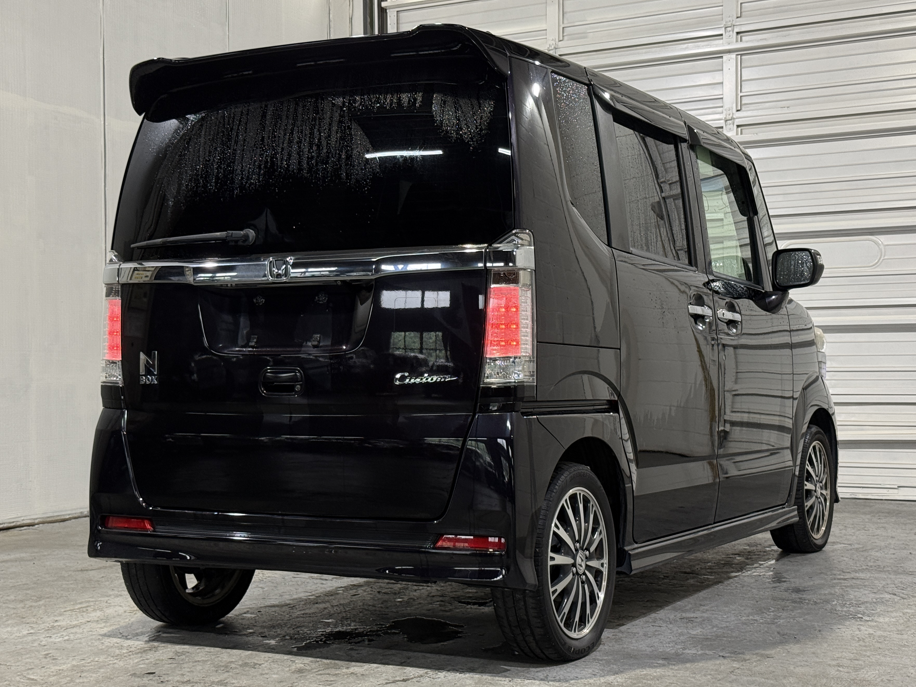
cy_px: 363
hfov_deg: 34.9
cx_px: 454
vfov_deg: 26.6
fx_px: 1455
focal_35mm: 55
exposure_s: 1/60
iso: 160
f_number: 1.78
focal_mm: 6.76
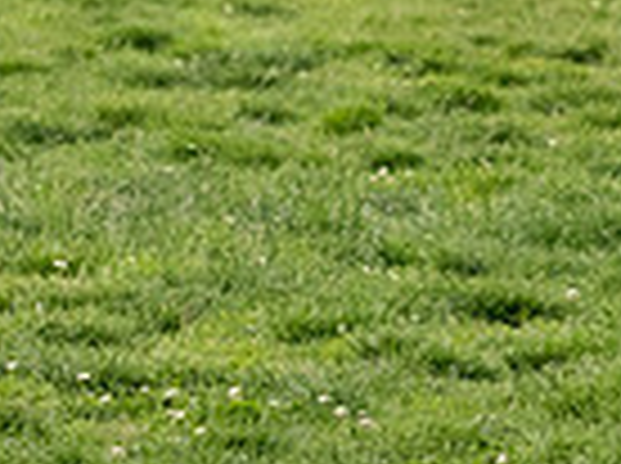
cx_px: -247
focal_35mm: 680
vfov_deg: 2.2
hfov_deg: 2.9
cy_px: -85
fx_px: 12178
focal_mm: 75
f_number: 2.8
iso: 1000
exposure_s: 1/1000
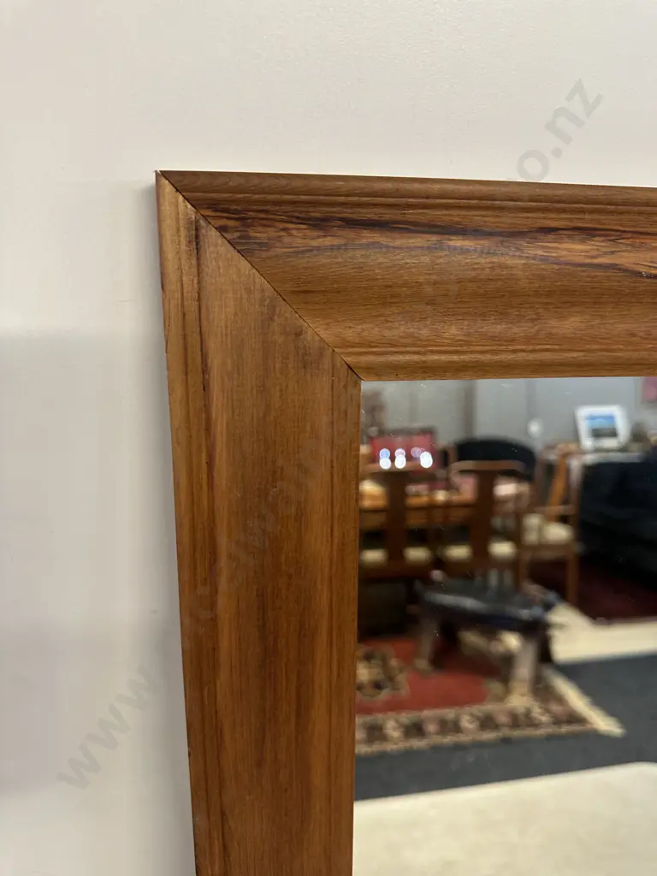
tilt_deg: -24.2
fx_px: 607
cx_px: 328
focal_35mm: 24
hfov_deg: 56.8
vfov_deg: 71.6
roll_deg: -1.8
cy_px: 438
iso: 160
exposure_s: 1/50
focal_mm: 6.86
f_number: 1.78
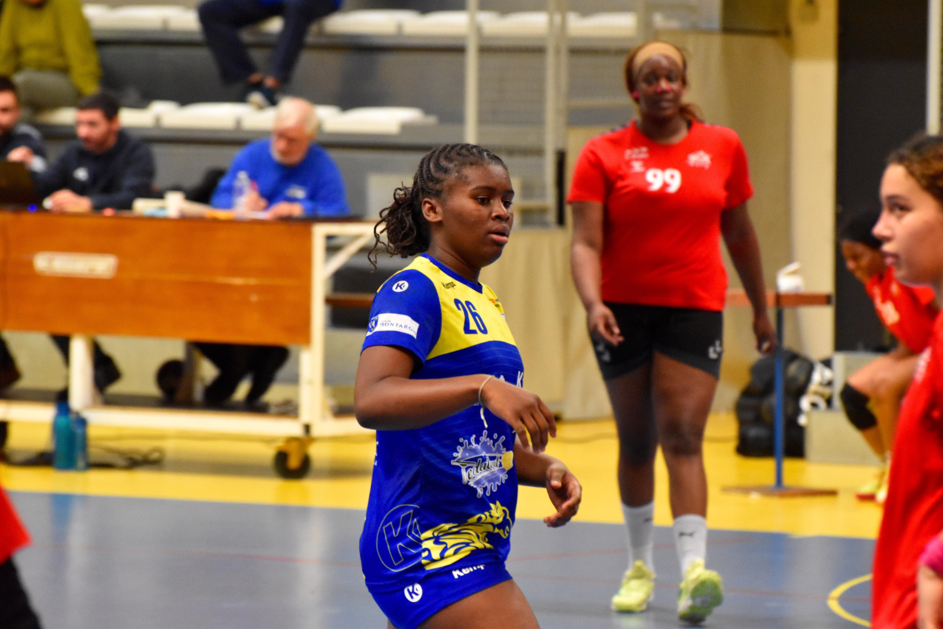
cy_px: 314
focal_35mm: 292
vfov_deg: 4.7
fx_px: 7661
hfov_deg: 7.0
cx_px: 472
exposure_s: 1/200
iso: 5000
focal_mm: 195
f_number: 5.3
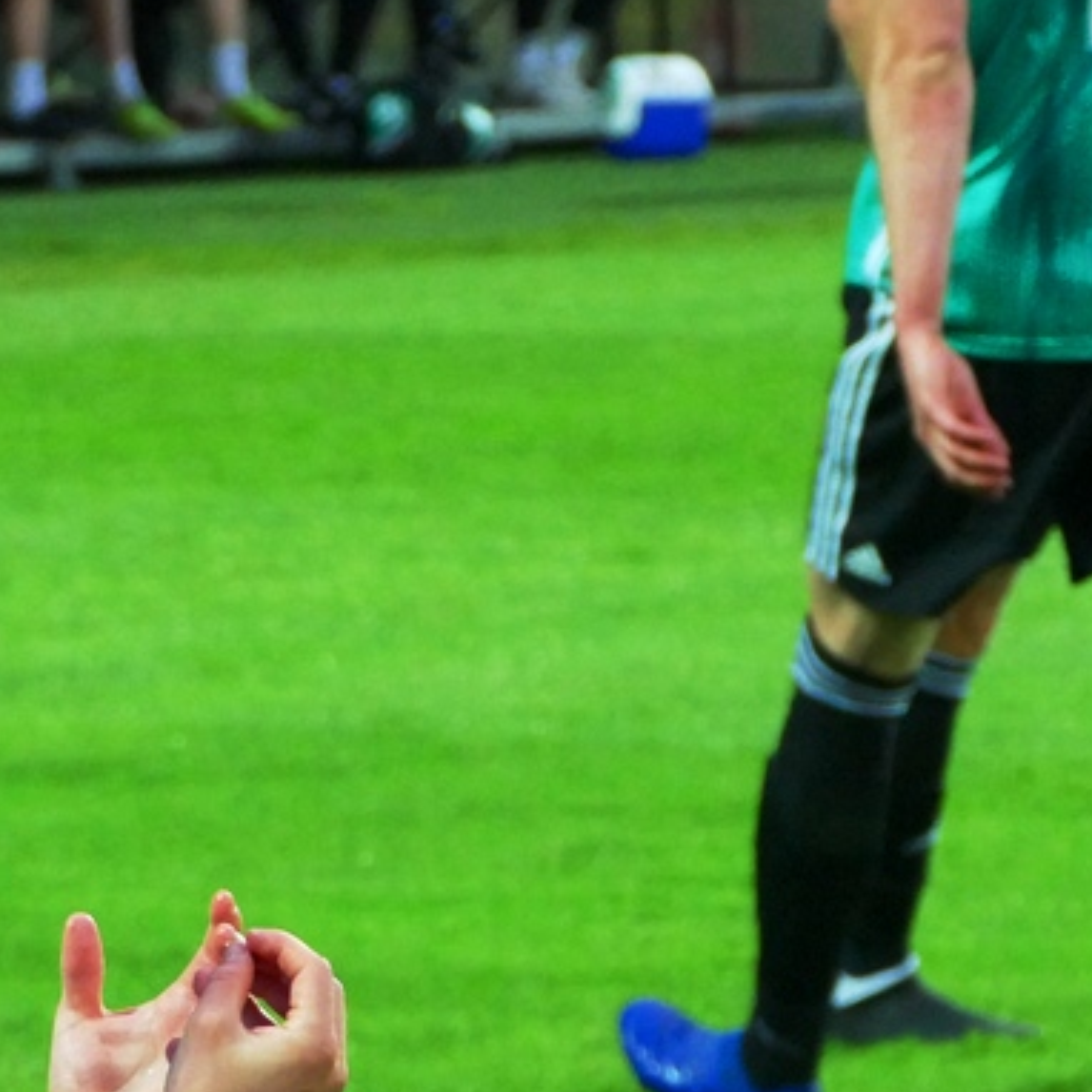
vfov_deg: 3.5
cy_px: 971
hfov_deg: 3.5
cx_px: 9
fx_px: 17917
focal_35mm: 502
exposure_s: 1/500
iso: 2000
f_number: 4
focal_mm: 71.46
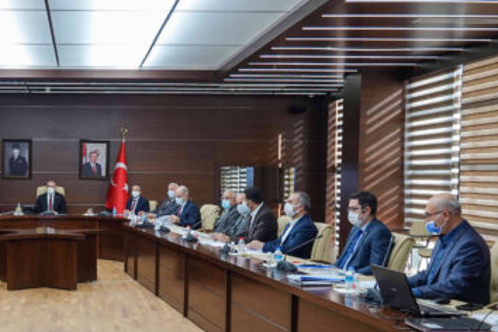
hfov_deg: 36.6
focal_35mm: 52
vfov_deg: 25.8
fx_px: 719
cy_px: 232
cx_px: 87
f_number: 2.4
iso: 100
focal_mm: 8.8
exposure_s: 1/60
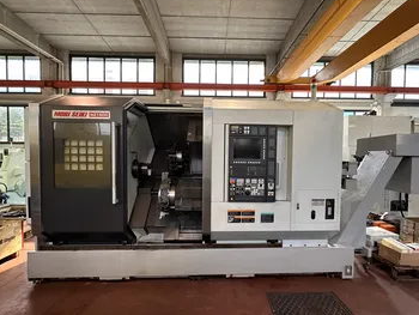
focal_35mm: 16
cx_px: 218
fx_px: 194
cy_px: 162
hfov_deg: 94.4
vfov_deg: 78.2
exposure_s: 1/100
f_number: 2.2
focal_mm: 2.22
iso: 250
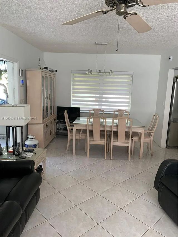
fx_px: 178
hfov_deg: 53.1
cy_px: 118
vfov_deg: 67.3
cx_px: 89
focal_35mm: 26
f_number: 1.8
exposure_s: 1/60
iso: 50
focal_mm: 4.25
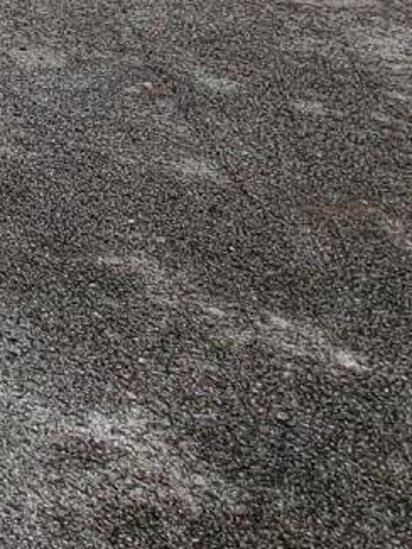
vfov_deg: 18.9
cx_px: -733
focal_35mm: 80
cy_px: -432
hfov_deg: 12.1
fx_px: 1269
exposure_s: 1/375
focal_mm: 2.2
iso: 50
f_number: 2.2
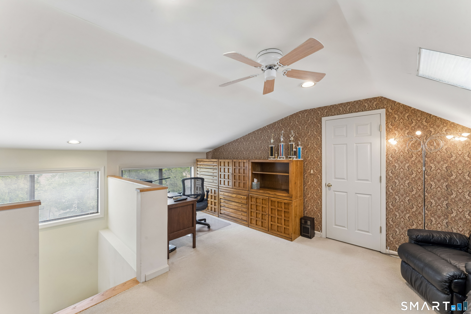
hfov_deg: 104.3
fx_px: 183
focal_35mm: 14
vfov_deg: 81.2
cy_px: 157
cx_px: 236
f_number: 13
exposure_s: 1/3.33
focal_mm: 14
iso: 400
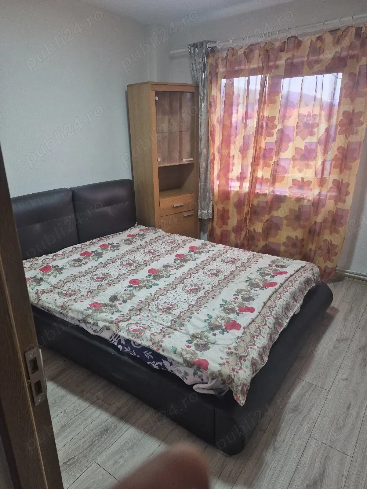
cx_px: 184
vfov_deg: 73.9
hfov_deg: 58.9
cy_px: 244
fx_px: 325
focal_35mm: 23
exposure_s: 1/100
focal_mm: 5.4
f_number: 1.8
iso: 100
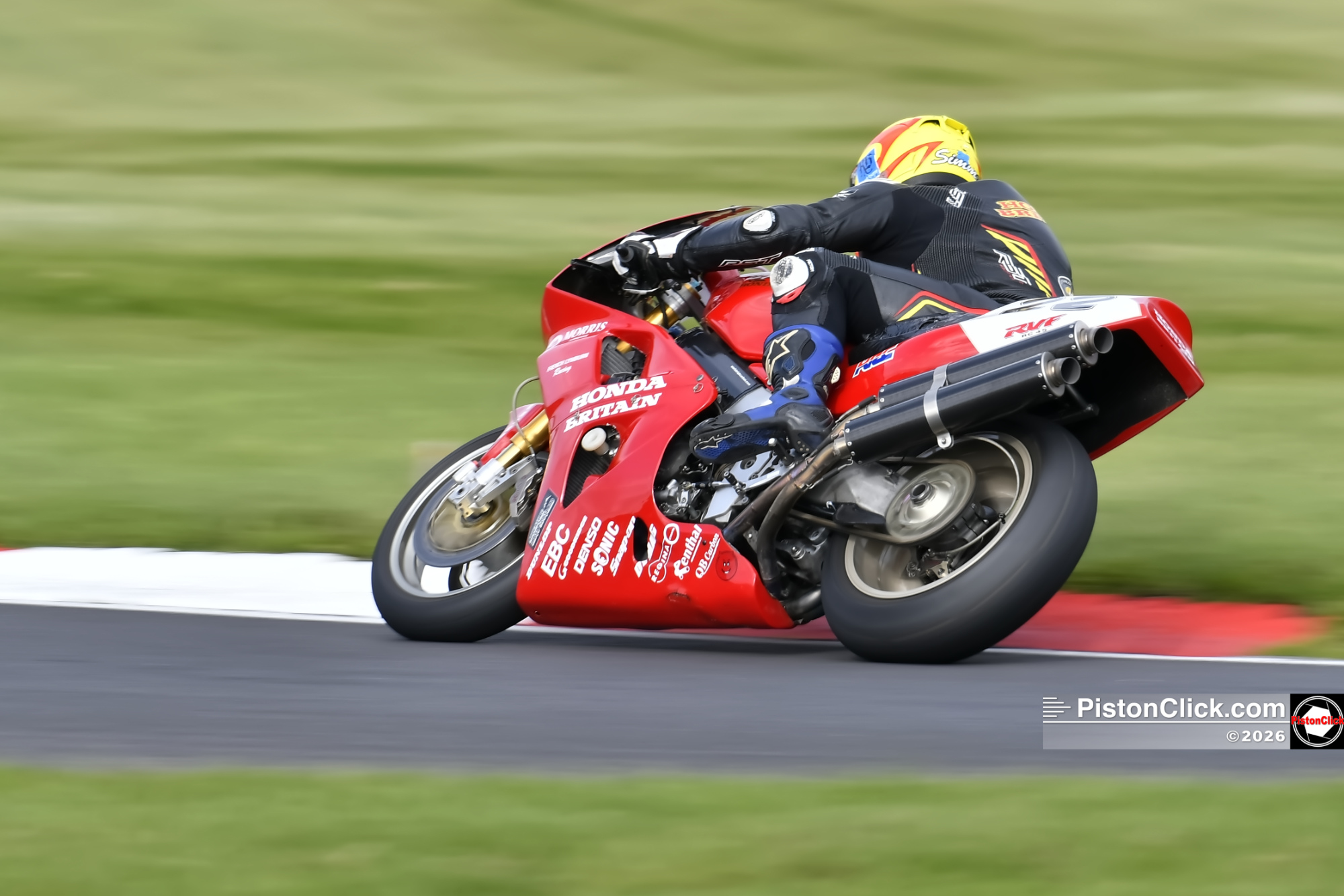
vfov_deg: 3.1
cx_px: 672
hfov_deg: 4.6
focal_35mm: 450
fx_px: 16797
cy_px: 448
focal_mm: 300
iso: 100
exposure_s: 1/200
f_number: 7.1
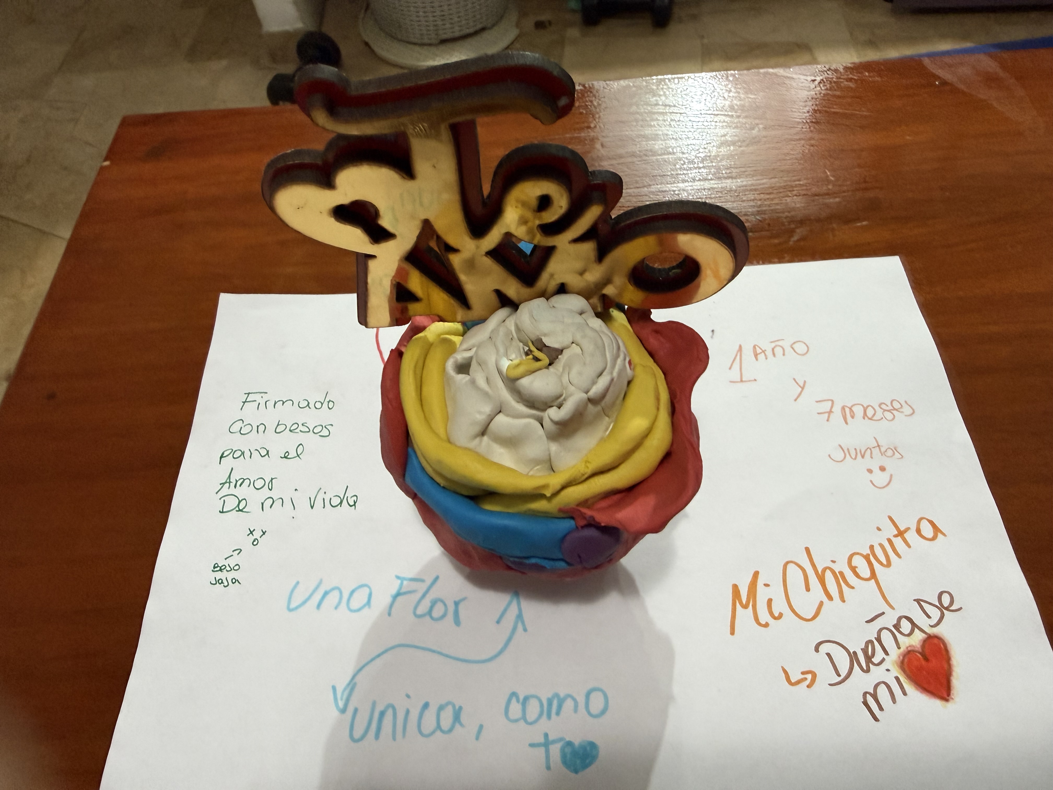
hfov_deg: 71.6
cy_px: 395
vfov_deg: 56.8
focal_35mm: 24
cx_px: 526
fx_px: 730
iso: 250
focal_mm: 2.22
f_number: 2.2
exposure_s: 1/24
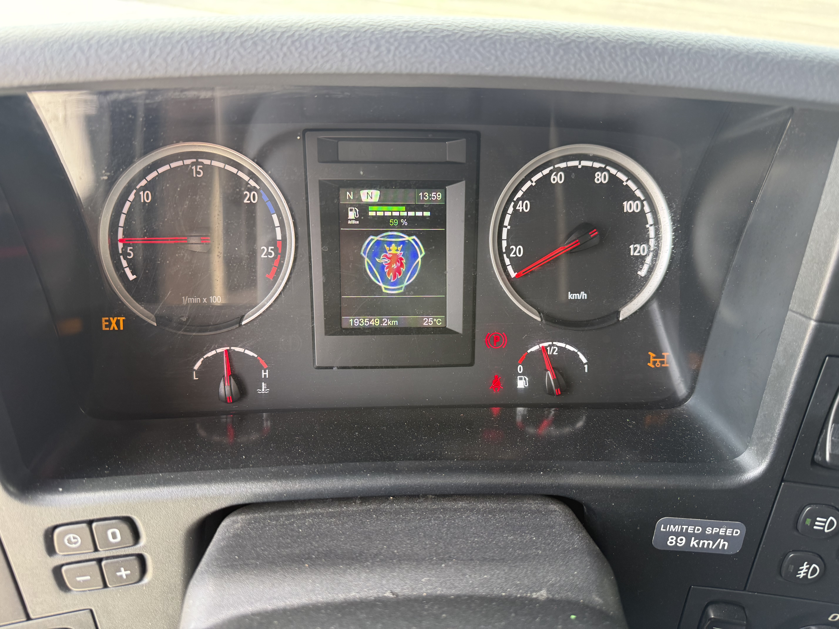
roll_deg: -2.5
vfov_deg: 56.8
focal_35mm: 24
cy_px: 314
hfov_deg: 71.6
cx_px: 420
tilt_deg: -36.6
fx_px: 582
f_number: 1.78
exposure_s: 1/121
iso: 160
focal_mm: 6.76
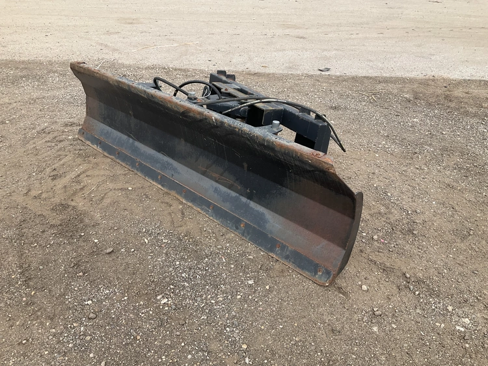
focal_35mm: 29
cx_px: 244
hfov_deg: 61.6
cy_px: 183
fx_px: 409
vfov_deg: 48.3
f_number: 1.8
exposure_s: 1/770
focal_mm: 3
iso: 25
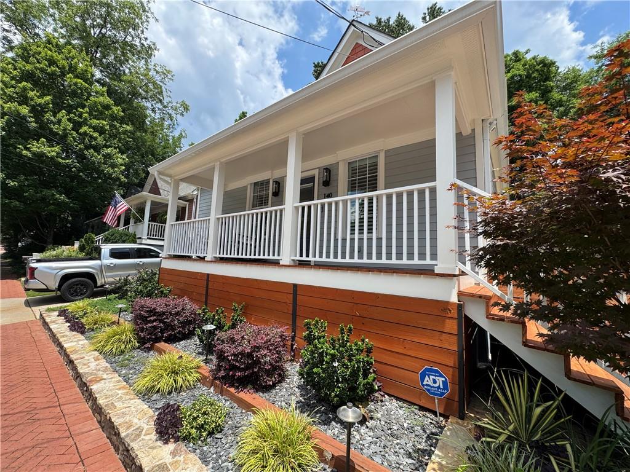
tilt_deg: +6.0
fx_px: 255
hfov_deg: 102.1
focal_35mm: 14
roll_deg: -2.4
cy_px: 236
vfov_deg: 85.7
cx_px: 315
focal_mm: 2.22
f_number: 2.2
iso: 50
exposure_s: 1/1034
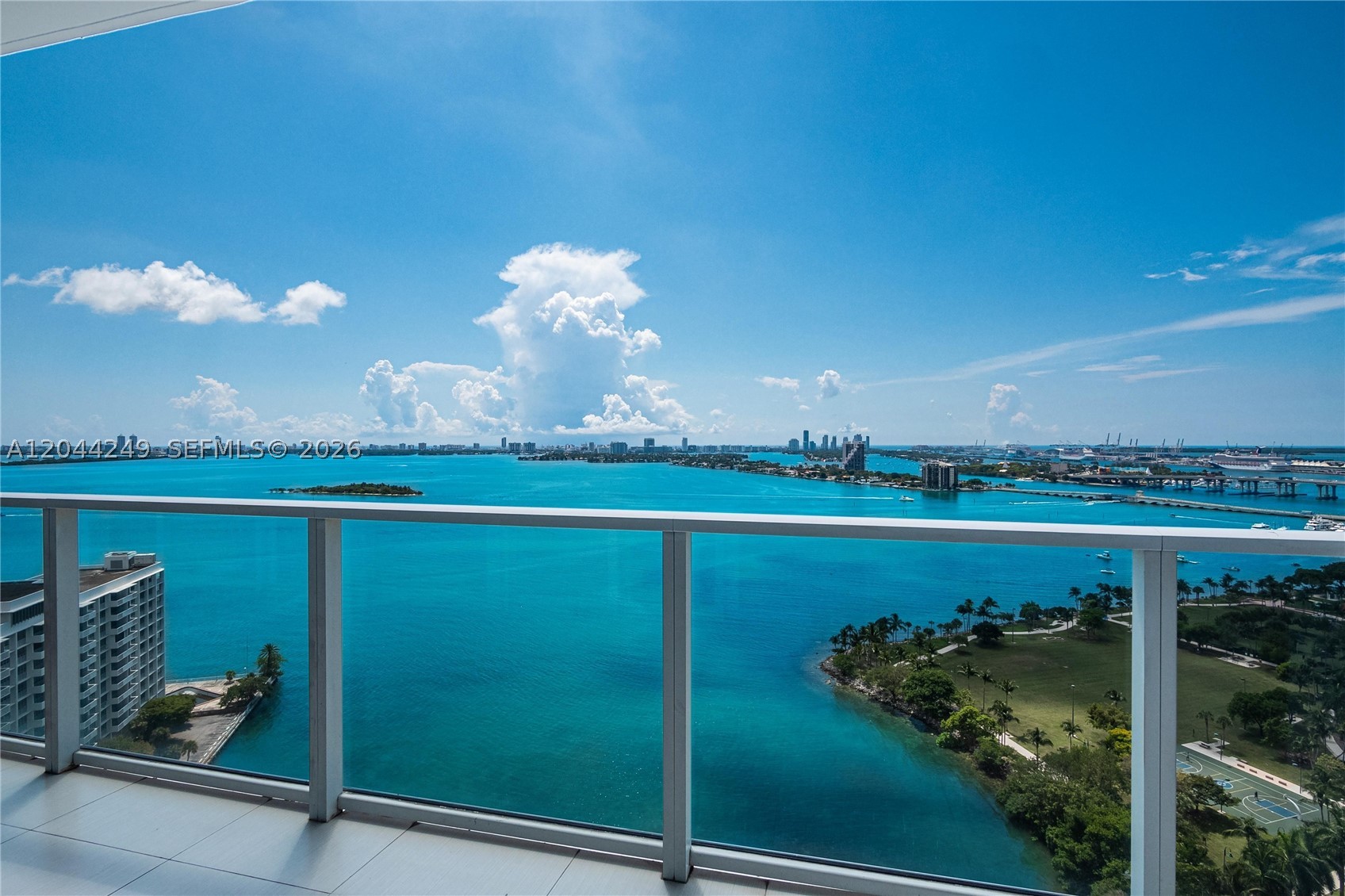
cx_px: 672
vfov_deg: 73.7
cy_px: 448
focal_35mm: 16
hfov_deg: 96.7
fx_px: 598
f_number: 7.1
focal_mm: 8
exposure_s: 1/1250
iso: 400
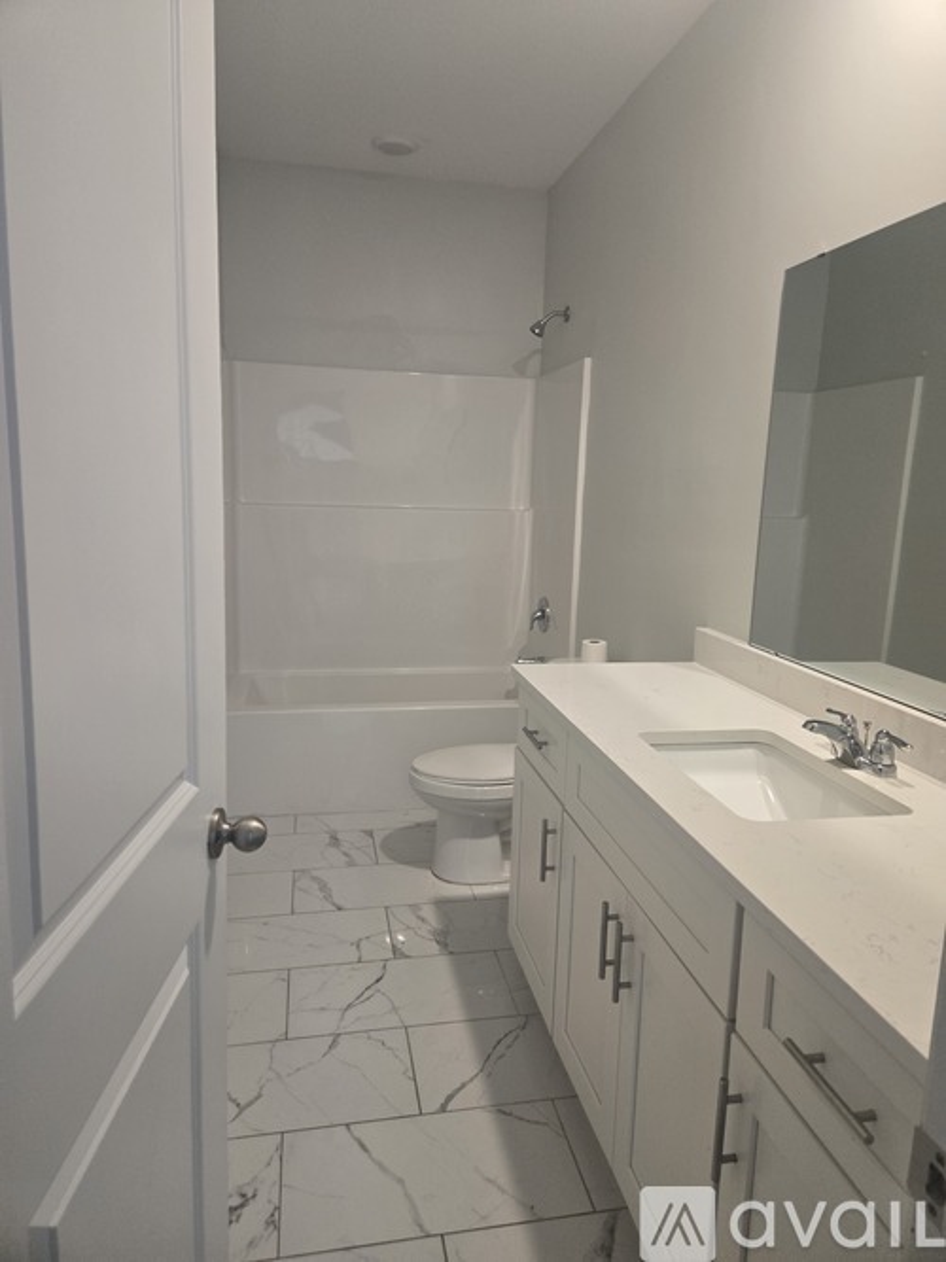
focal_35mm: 23
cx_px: 473
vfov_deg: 73.9
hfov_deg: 58.9
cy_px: 631
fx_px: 838
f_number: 1.8
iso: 320
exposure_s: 1/120
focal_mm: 5.4
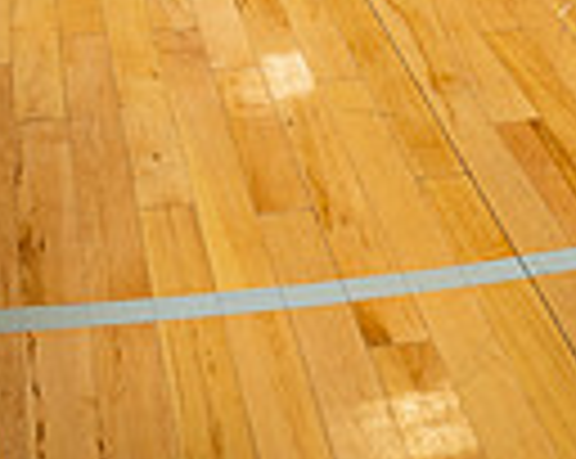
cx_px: 180
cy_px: -504
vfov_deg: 16.4
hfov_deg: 28.5
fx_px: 1123
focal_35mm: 66
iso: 400
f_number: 5.6
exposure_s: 1/250
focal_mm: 20
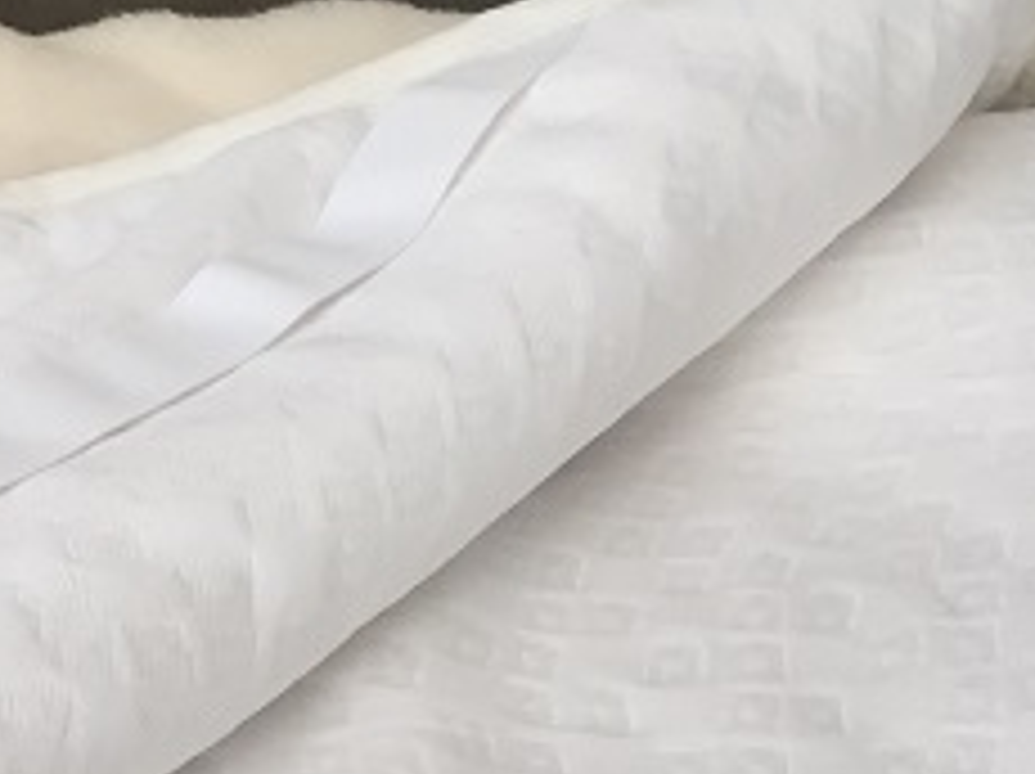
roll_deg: -2.5
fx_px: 3017
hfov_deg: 19.0
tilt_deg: -38.7
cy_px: 936
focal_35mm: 101
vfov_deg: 14.2
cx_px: 18
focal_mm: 4.15
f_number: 2.2
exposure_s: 1/33
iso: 40
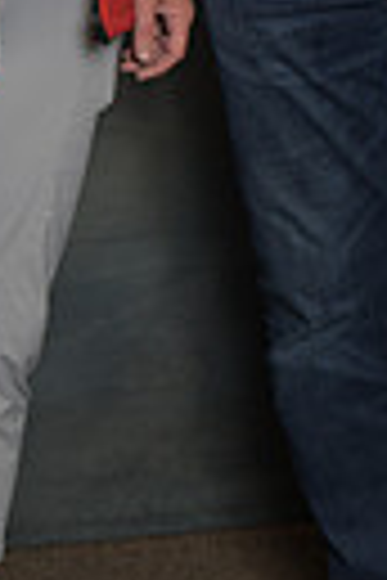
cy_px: -396
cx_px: 248
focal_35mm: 182
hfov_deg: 7.5
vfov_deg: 10.7
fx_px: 2935
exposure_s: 1/160
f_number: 10
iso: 640
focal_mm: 52
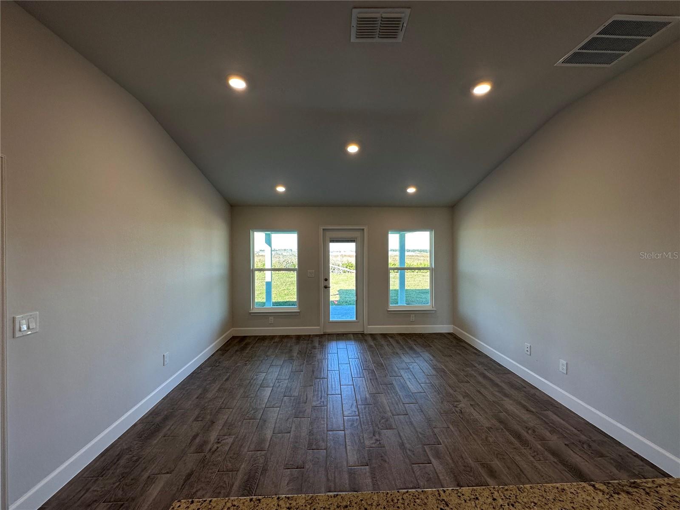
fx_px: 275
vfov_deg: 85.7
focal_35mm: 14
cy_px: 255
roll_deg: +0.1
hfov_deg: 102.1
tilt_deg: +0.1
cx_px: 340
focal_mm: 2.22
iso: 64
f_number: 2.2
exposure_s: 1/120
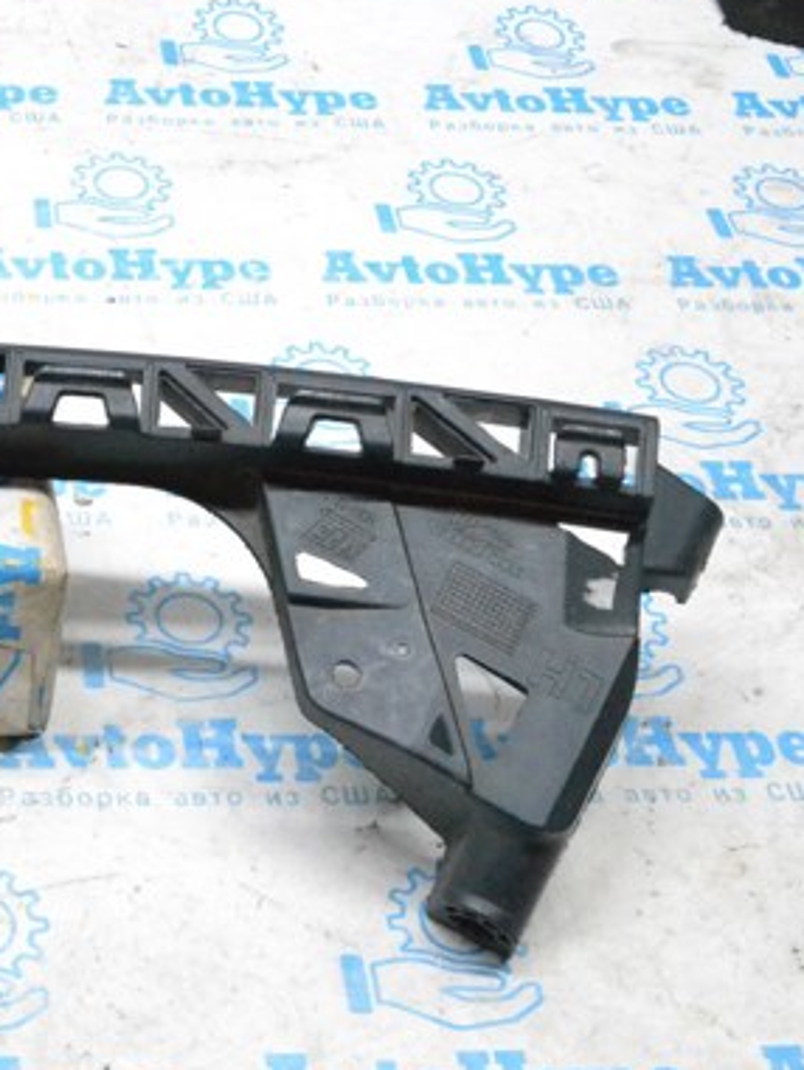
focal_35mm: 63
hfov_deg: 22.0
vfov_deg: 30.7
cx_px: -87
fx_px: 1950
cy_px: 511
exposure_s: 1/125
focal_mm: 26
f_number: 10
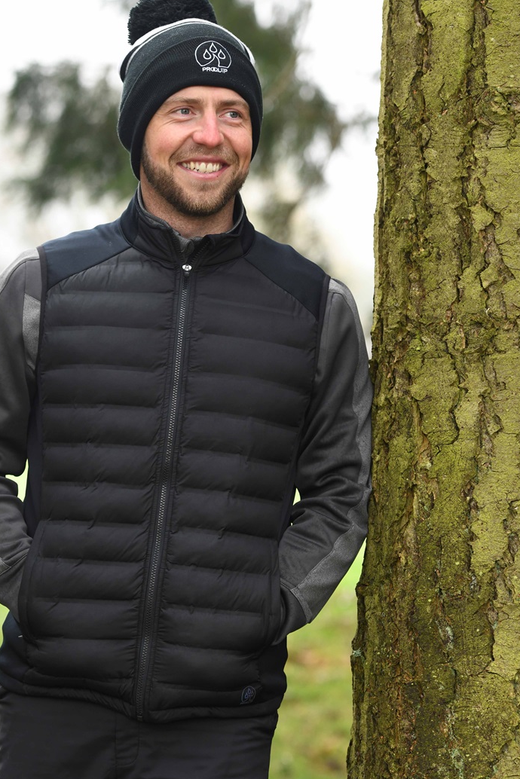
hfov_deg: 10.2
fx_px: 2923
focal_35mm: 135
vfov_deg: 15.2
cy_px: 443
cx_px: 185
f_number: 4
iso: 640
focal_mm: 102
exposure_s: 1/400
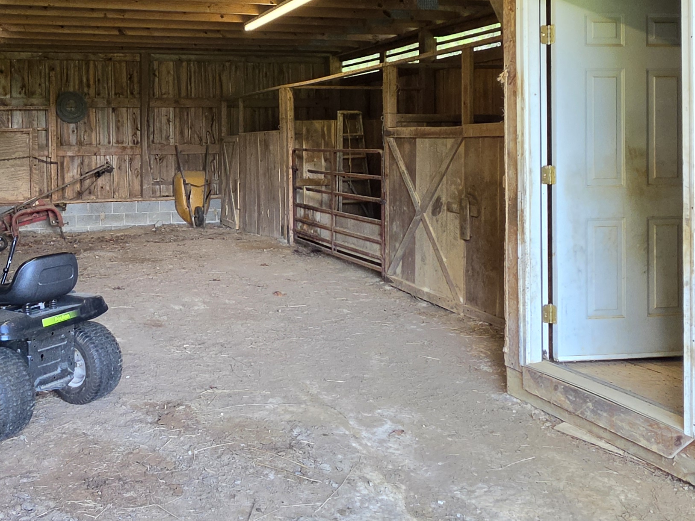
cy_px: 155
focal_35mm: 32
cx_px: 191
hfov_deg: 54.7
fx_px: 643
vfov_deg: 43.3
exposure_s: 1/120
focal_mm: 2.2
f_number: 1.9
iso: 200
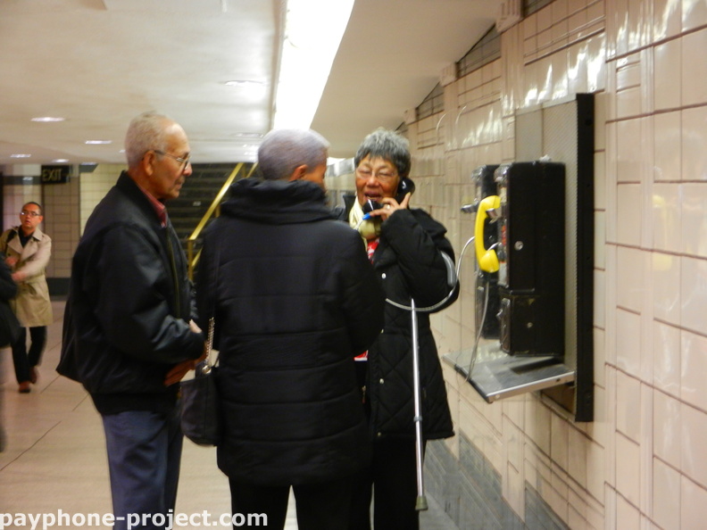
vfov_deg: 16.2
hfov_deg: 21.5
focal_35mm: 91
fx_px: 1859
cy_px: 265
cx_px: 354
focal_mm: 16.3
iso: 400
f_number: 4.9
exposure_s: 1/8
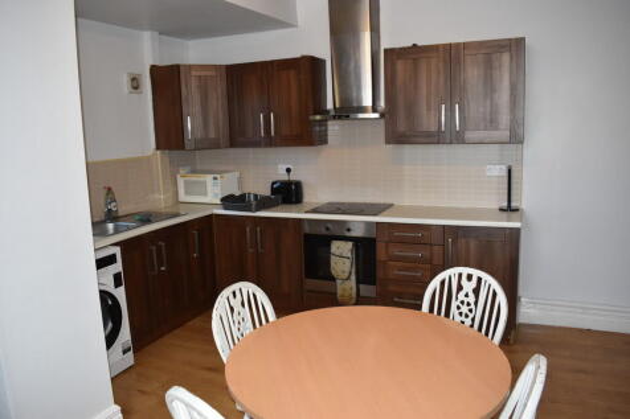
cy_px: 210
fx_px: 472
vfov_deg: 47.9
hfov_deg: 67.4
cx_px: 315
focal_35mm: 27
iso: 800
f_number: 5
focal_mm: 18
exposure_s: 1/100
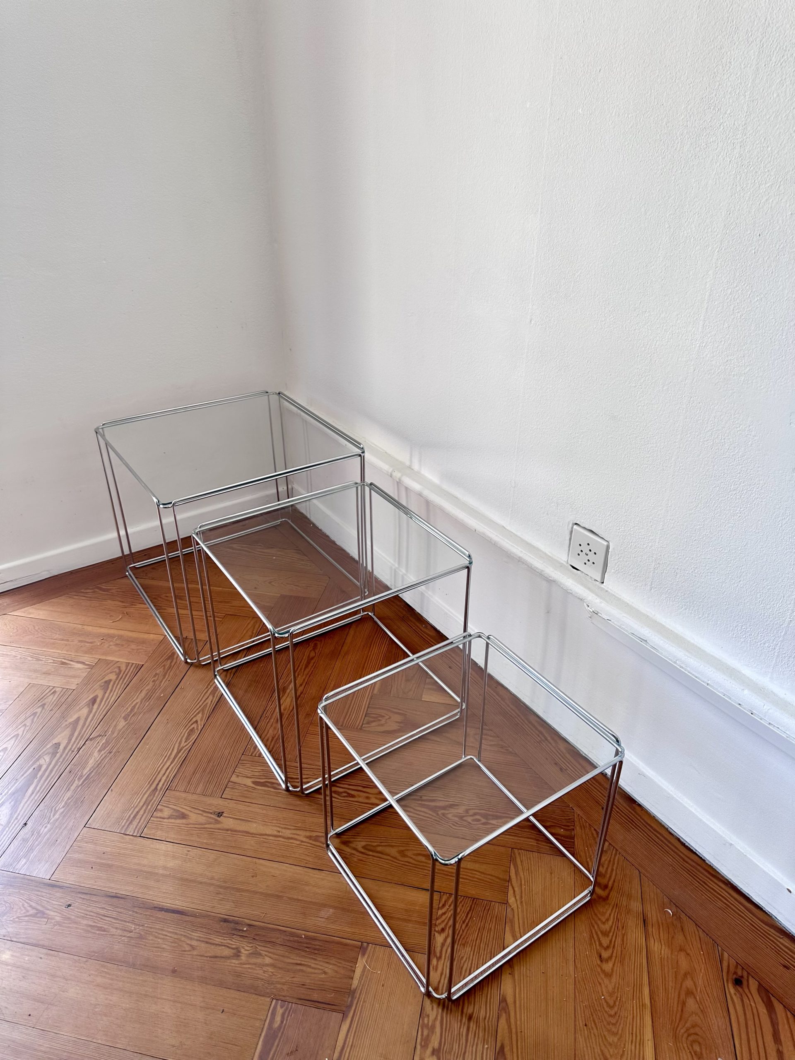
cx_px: 398
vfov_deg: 71.6
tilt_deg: -30.2
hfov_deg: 56.8
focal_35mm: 24
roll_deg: -1.7
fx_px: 735
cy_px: 530
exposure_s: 1/150
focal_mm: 6.86
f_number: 1.78
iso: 64
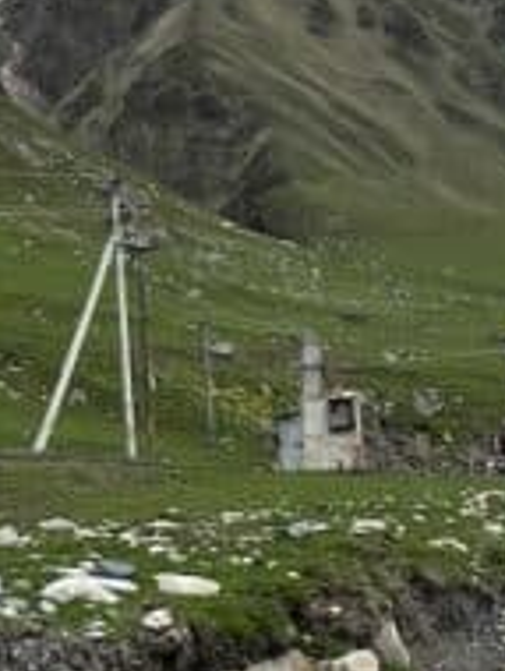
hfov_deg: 16.9
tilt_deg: -1.9
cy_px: 586
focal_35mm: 86
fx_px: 1669
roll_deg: +2.2
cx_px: 486
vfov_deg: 22.3
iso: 50
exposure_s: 1/4630
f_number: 1.5
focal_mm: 5.7
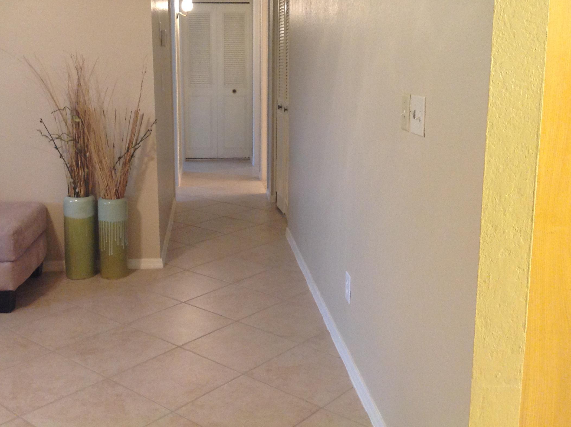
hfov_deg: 43.8
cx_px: 243
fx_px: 708
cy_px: 169
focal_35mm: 43
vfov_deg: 33.4
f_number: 2.4
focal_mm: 4.28
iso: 200
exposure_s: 1/15
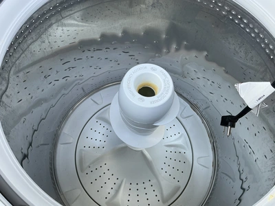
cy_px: 103
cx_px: 138
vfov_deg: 49.7
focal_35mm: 28
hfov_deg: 63.4
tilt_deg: -66.0
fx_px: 222
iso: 20
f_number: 1.8
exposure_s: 1/232
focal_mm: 3
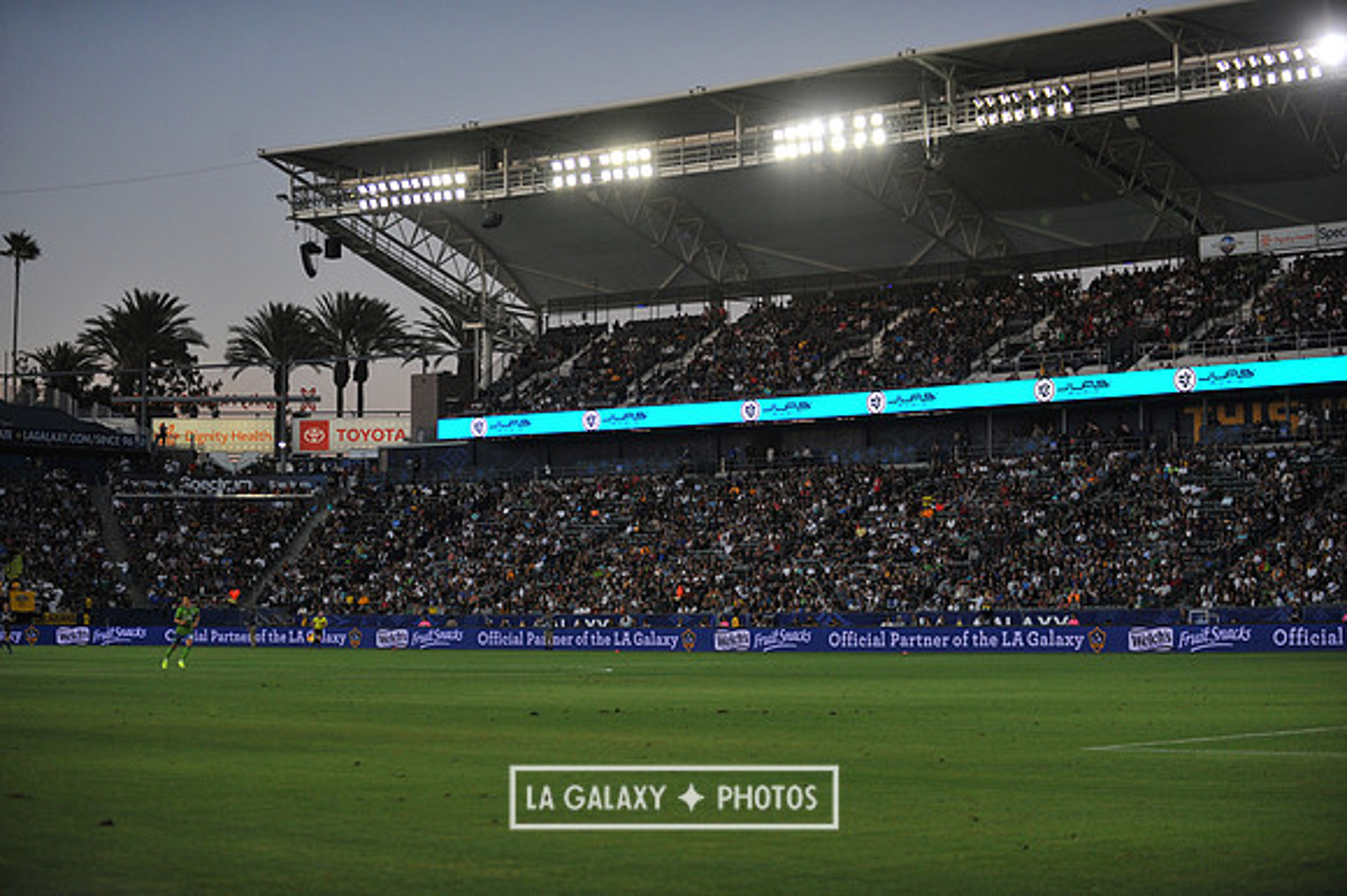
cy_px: 448
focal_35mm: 70
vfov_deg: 19.4
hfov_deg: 28.9
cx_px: 674
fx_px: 2618
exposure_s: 1/2500
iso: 1600
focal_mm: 70
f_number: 2.8
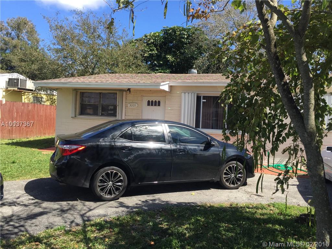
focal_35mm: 29
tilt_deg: -1.6
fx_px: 278
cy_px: 124
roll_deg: -3.9
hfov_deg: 61.7
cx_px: 166
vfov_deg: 48.2
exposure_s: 1/989
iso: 32
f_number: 2.2
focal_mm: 4.15
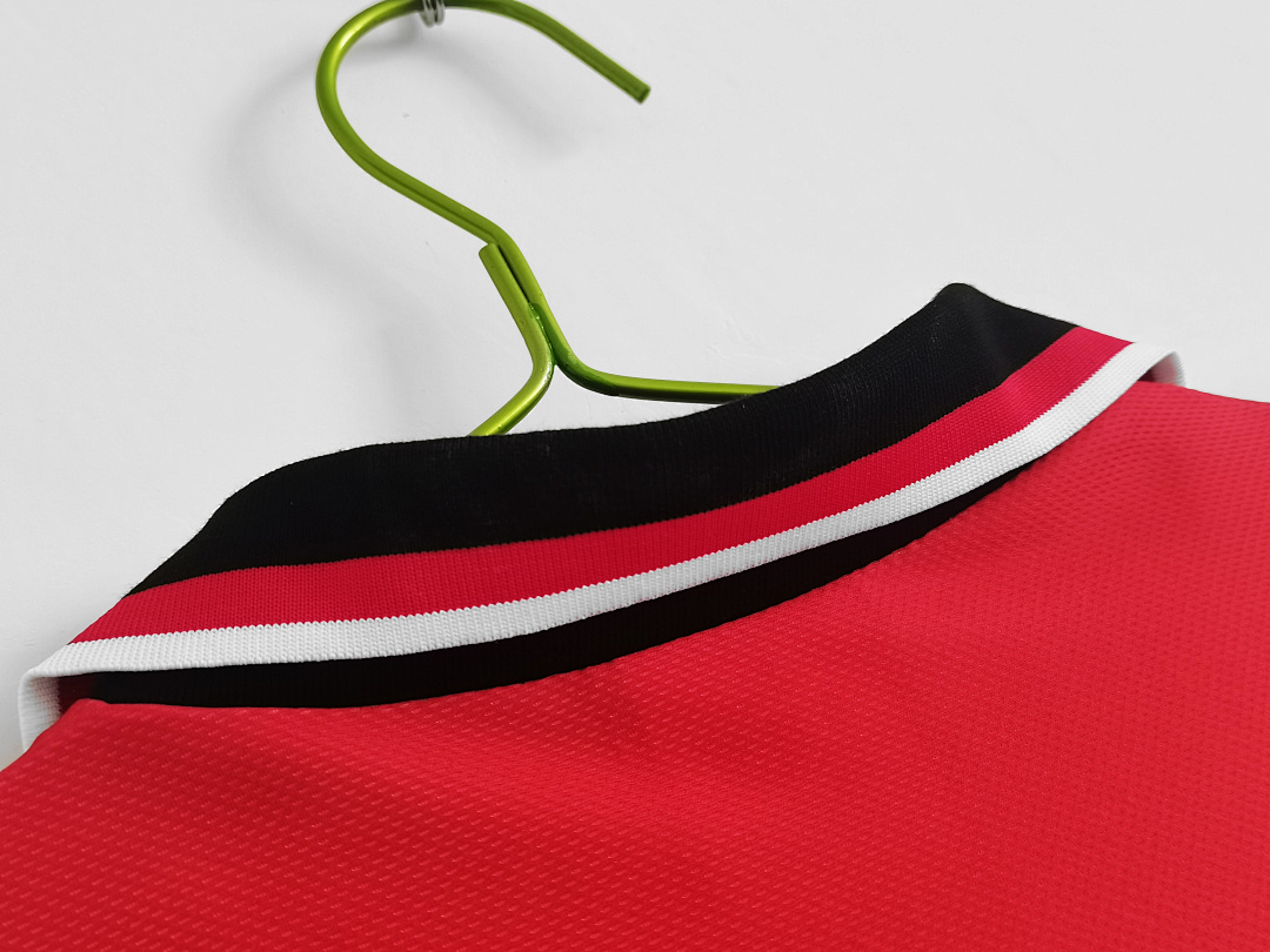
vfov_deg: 41.8
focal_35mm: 34
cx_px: 635
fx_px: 1247
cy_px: 476
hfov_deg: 54.0
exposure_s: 1/33.3
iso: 320
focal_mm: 5.58
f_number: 1.8
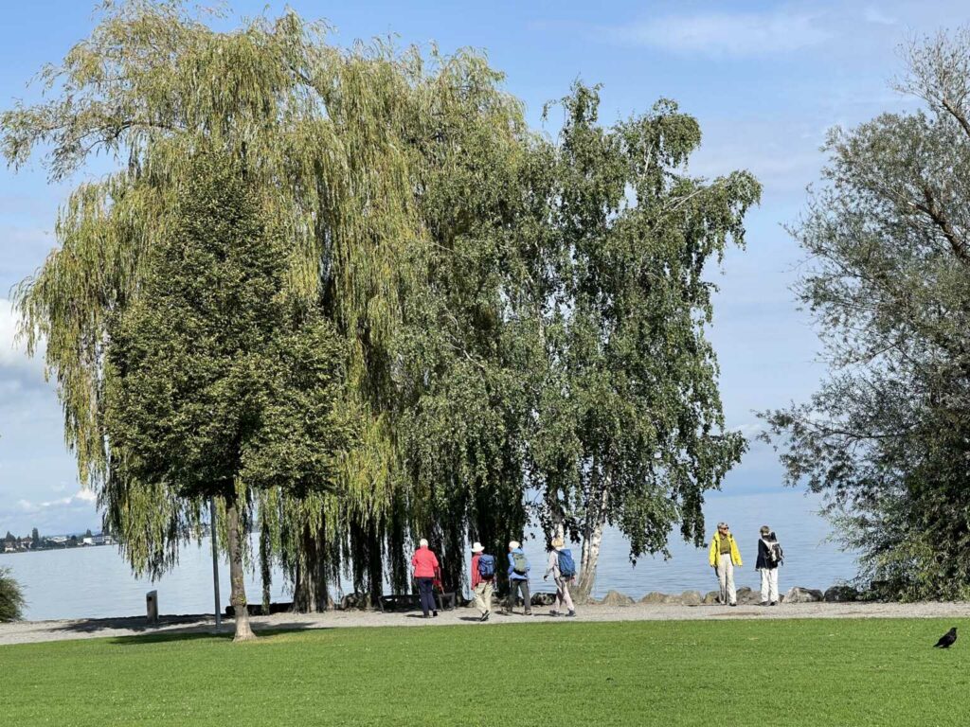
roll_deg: +4.1
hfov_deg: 30.3
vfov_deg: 22.9
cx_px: 485
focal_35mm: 64
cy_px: 364
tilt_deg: +4.7
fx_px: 1793
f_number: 2.2
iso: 20
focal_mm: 7.5
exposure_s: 1/1167
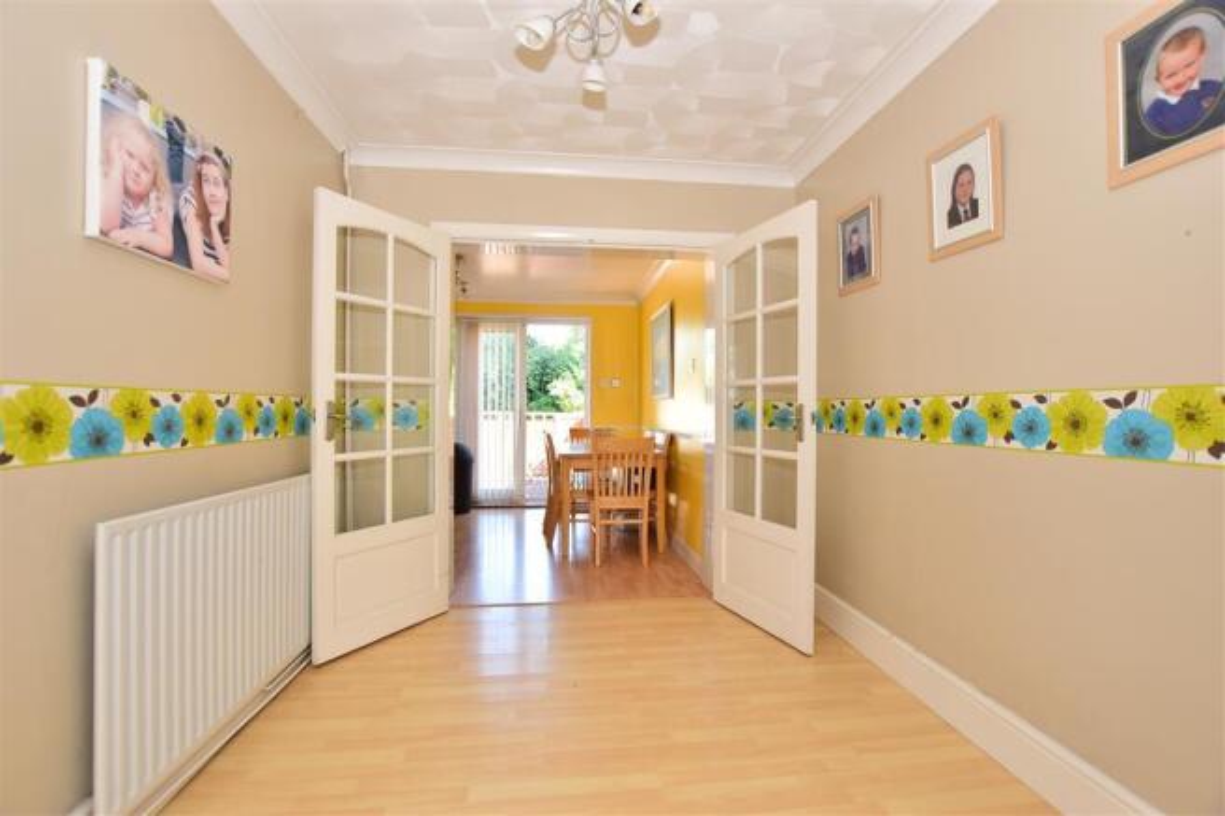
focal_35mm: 15
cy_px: 408
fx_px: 510
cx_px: 612
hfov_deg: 100.4
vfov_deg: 77.3
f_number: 5.6
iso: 400
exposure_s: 1/80
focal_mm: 10
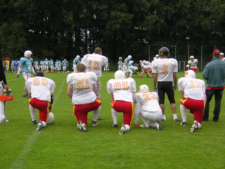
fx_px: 481
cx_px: 112
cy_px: 84
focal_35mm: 74
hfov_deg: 26.3
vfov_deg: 19.9
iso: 138
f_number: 3.8
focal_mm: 9.6
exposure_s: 1/508
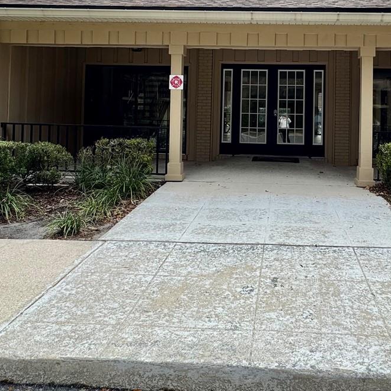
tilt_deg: +1.6
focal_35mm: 30
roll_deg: -0.9
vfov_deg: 51.9
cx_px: 255
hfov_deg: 53.2
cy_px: 102
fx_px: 383
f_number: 2.2
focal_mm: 2.22
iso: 40
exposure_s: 1/620
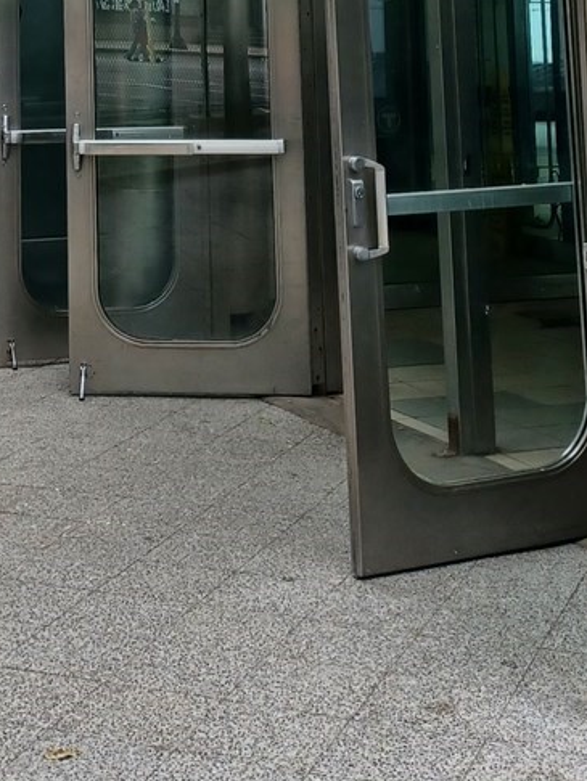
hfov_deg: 18.4
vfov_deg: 22.5
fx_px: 1785
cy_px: -183
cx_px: 69
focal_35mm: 79
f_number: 1.8
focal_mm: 4.6
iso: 32
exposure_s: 1/240
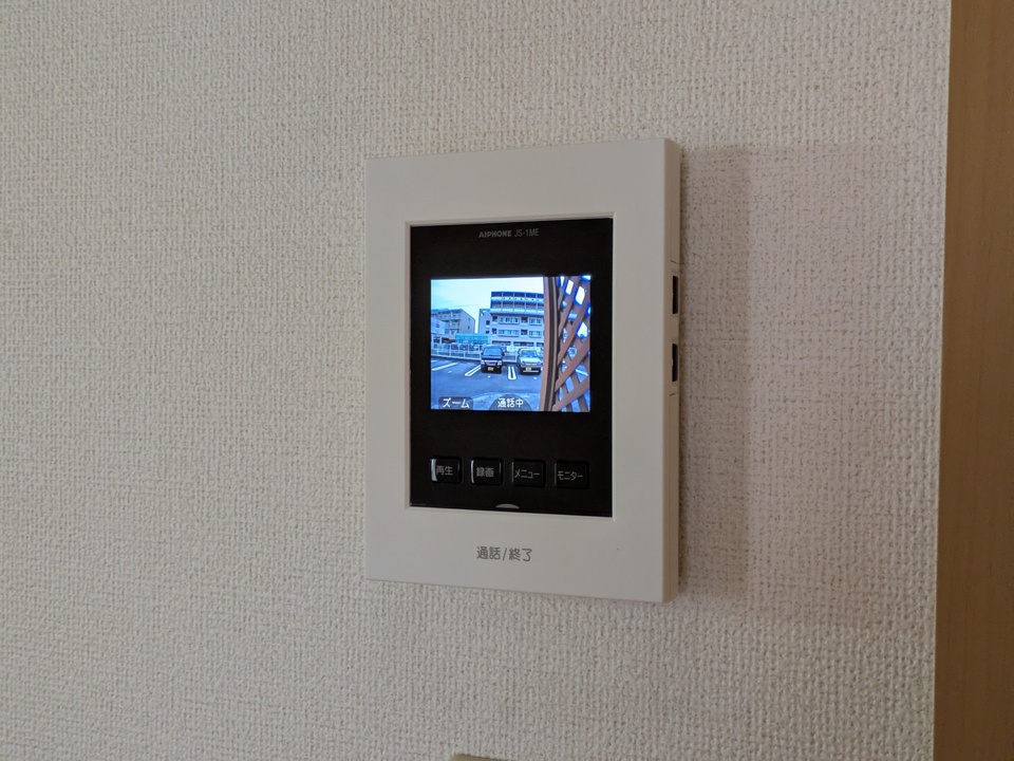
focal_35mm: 51
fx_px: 1494
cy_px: 380
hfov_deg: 37.5
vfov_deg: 28.6
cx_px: 507
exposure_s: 1/40
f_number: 1.89
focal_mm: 5.43
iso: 128
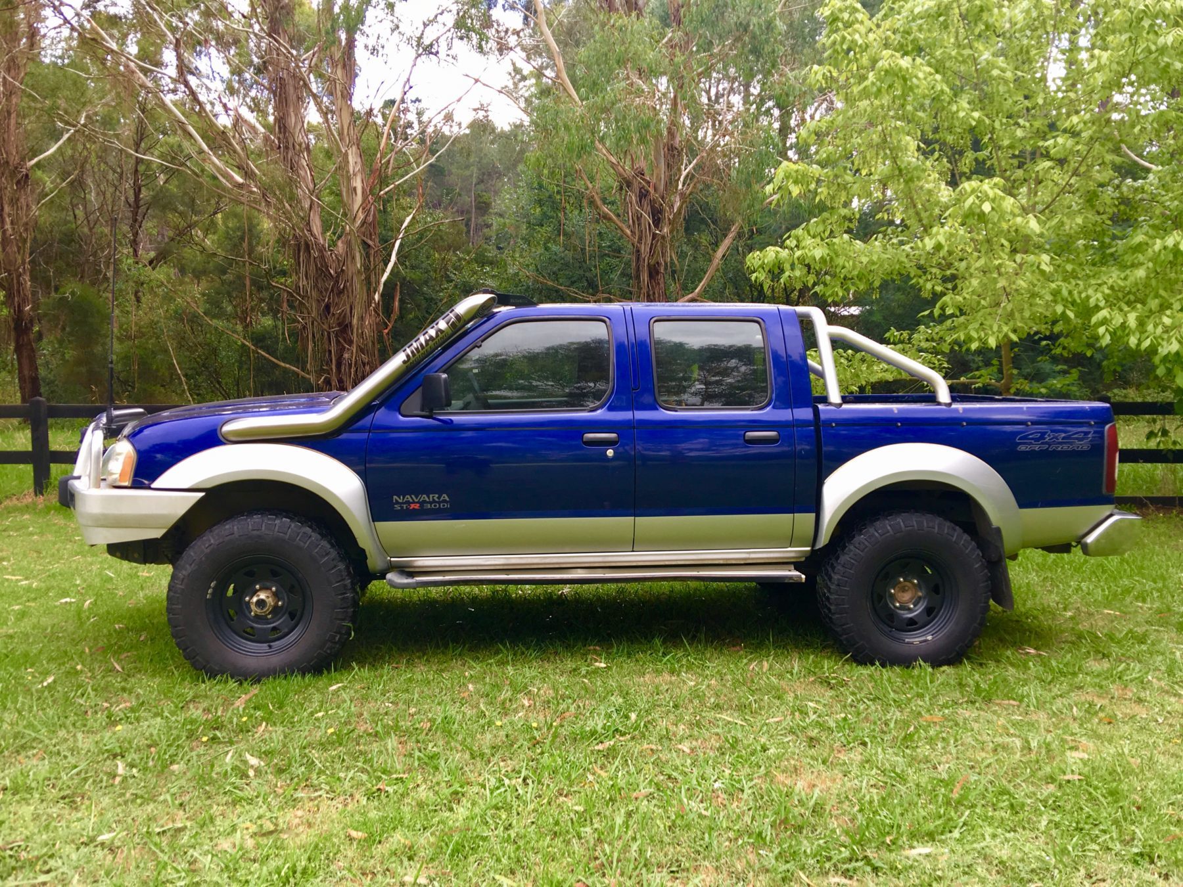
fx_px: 991
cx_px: 592
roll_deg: +1.0
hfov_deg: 61.7
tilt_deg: -2.5
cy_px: 444
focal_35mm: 29
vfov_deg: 48.2
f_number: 2.2
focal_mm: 4.15
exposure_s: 1/116
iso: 25
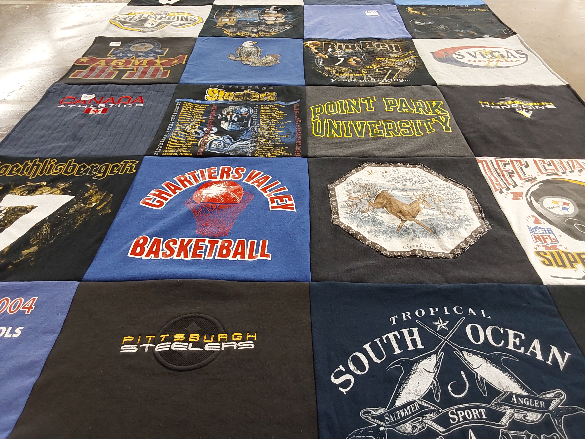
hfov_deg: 63.4
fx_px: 473
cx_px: 292
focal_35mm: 28
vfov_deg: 49.7
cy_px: 220
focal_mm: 2.91
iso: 200
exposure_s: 1/60
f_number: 1.9
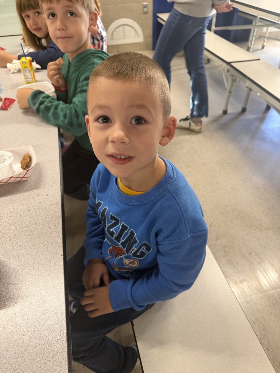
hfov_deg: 56.8
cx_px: 140
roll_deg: +0.6
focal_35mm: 24
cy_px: 186
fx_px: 259
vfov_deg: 71.6
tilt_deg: -42.8
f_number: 1.78
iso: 400
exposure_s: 1/60
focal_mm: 6.76
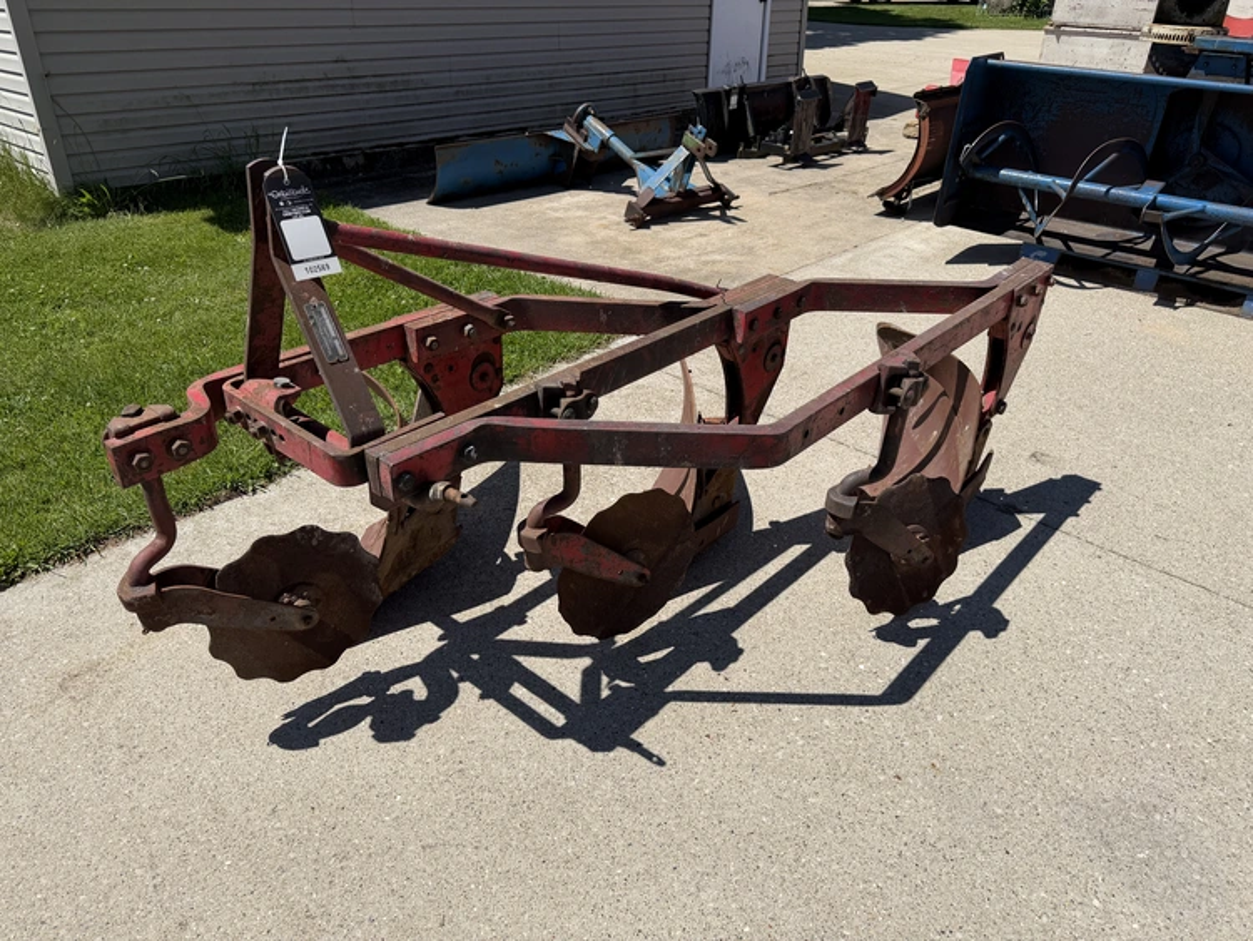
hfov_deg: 71.6
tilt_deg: -28.2
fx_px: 869
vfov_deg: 56.8
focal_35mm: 24
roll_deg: -0.3
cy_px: 470
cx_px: 626
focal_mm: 6.76
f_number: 1.78
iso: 80
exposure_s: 1/7353
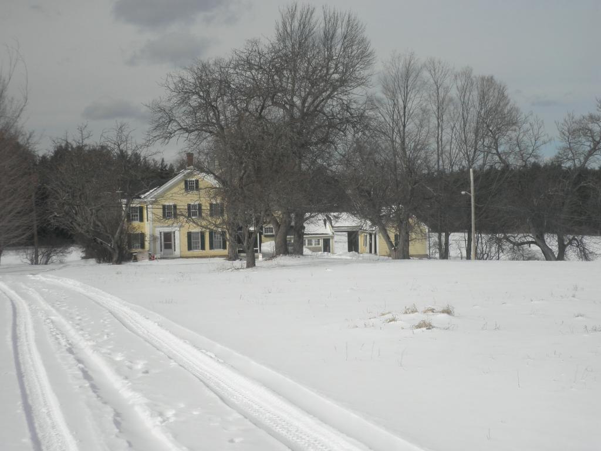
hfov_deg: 26.7
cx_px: 300
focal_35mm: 73
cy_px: 226
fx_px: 1267
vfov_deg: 20.2
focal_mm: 13
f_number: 14.1
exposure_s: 1/100
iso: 64
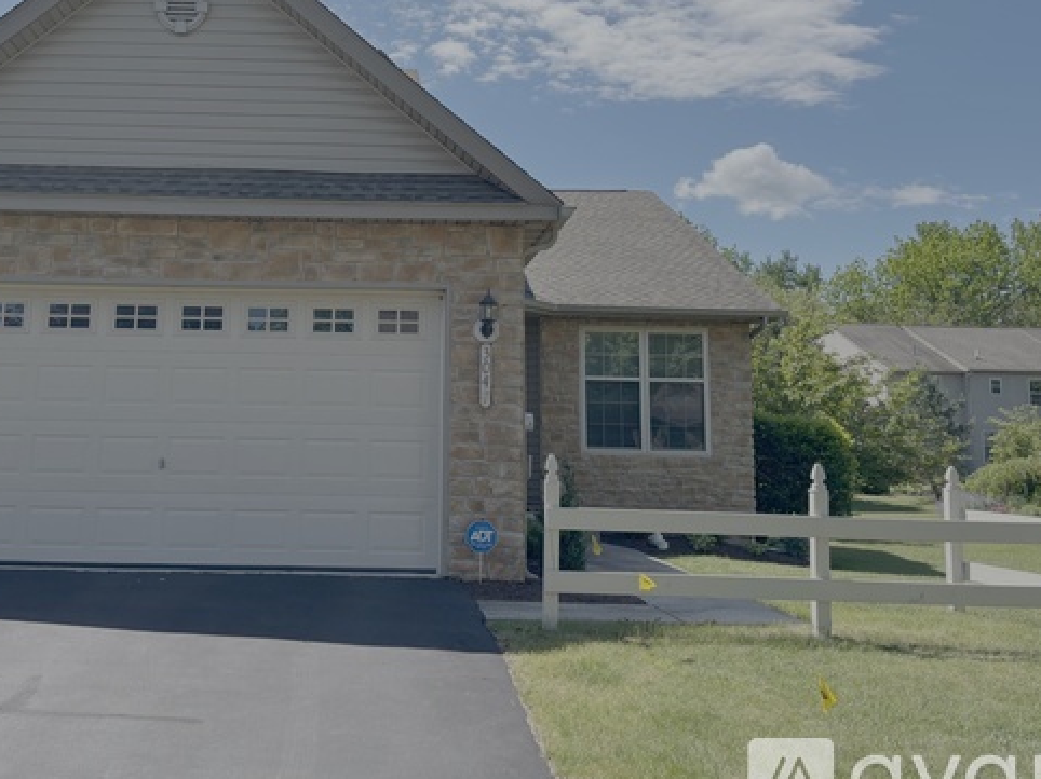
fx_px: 1082
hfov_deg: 50.7
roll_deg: -1.6
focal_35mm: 36
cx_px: 377
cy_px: 285
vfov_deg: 39.3
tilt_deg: +8.3
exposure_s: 1/2398
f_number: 1.6
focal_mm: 5.96
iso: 50
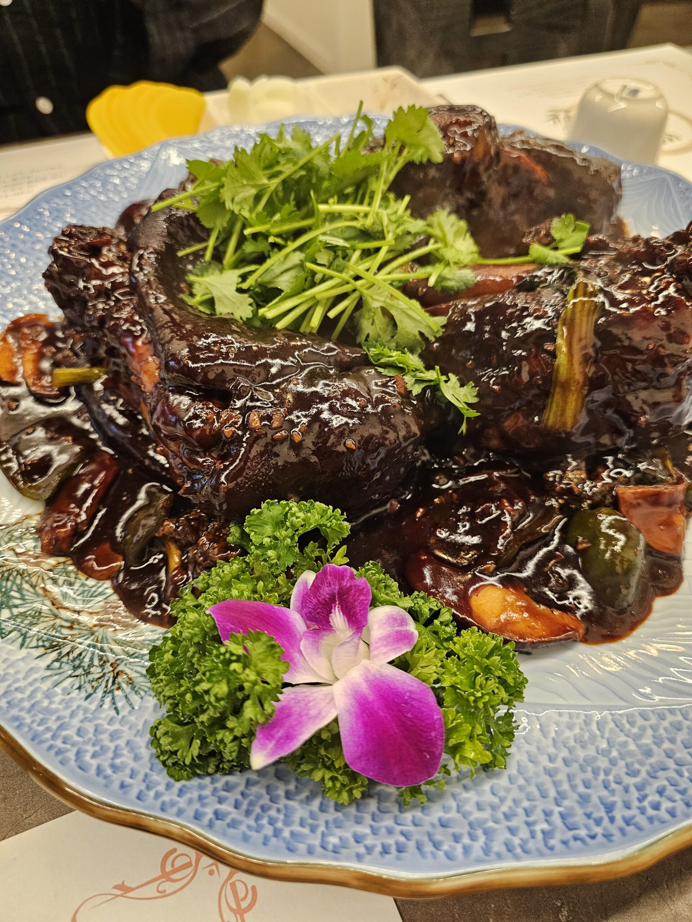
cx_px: 346
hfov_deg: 58.9
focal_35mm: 23
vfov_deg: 73.9
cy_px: 461
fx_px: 613
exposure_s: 1/120
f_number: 1.7
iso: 500
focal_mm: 6.3
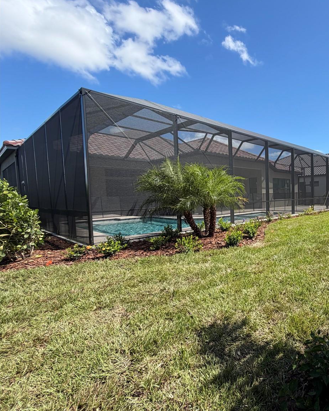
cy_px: 205
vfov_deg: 83.3
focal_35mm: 19
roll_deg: +2.1
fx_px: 231
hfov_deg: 61.7
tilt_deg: -1.3
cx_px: 285
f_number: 2.2
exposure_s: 1/770
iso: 32
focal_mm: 2.22
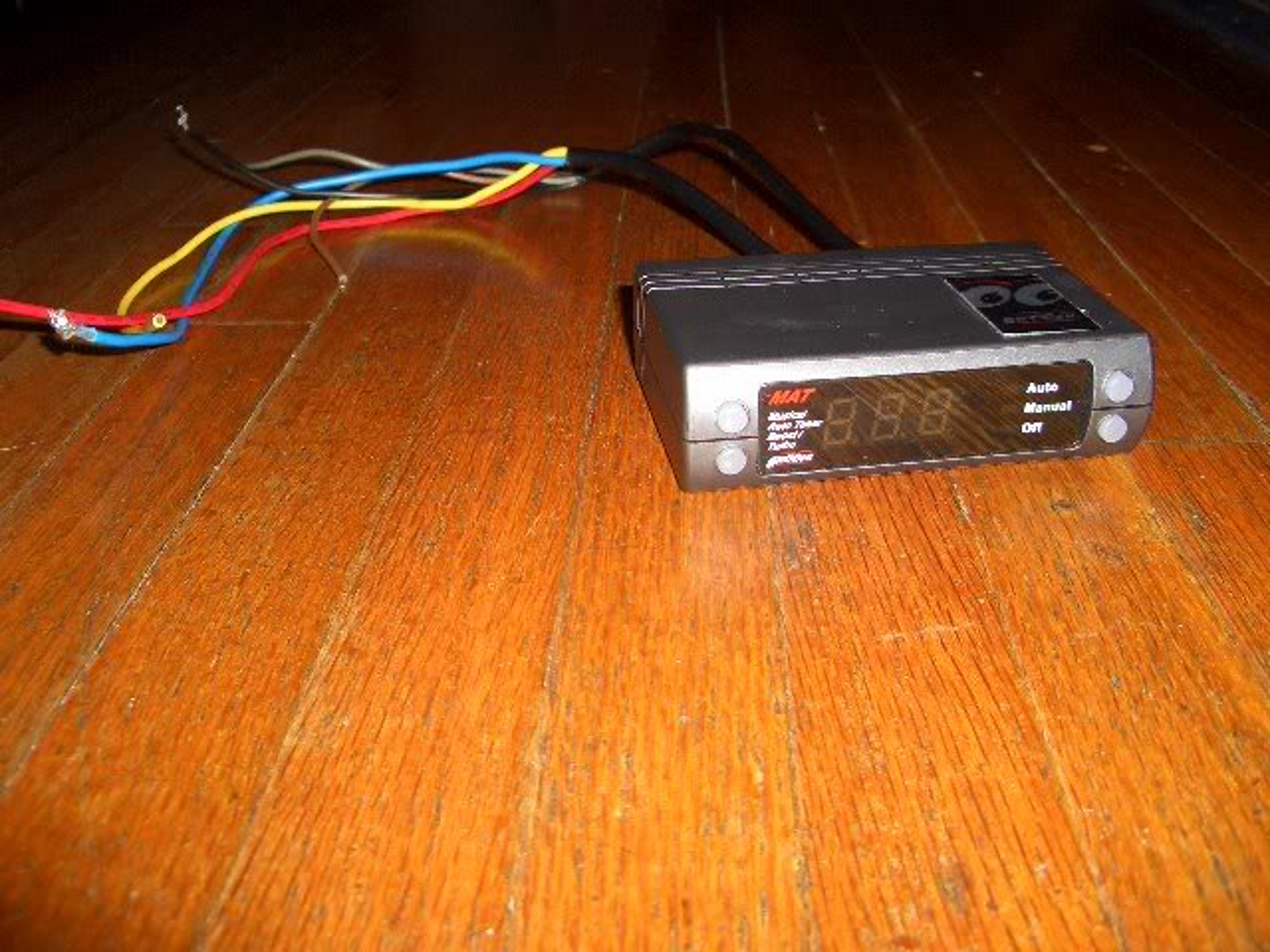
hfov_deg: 52.6
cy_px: 476
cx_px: 635
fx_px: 1284
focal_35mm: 35
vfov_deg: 40.7
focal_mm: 5.8
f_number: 2.6
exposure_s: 1/60
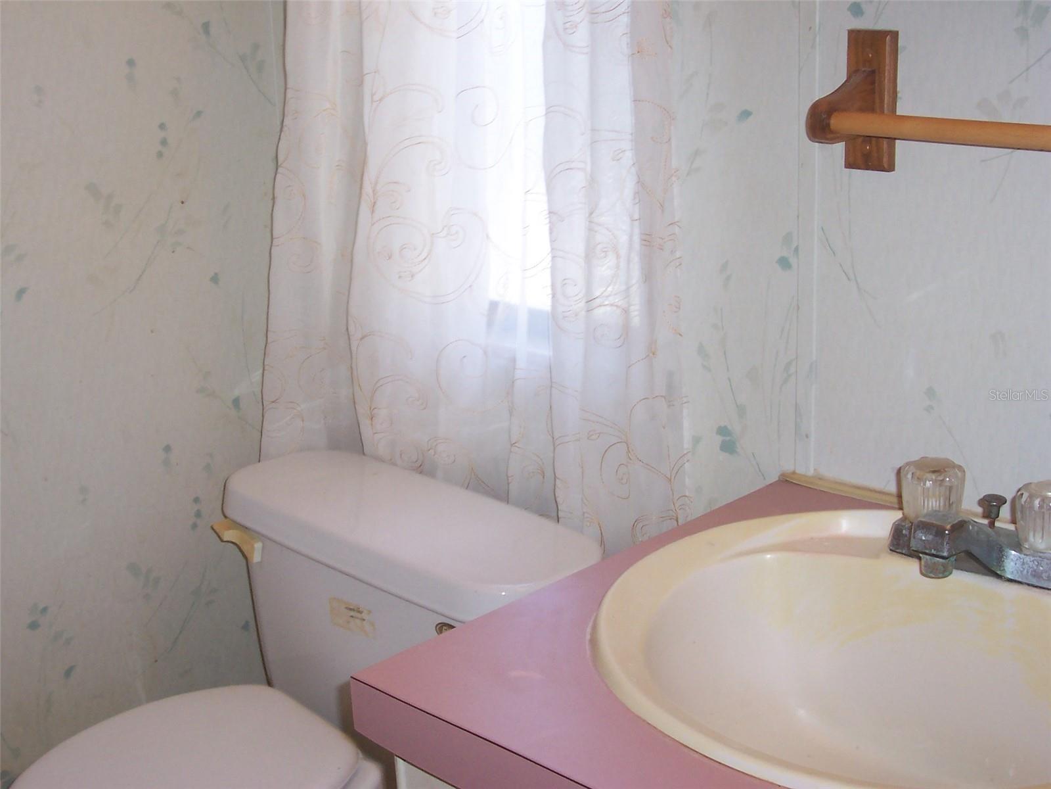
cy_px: 394
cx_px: 526
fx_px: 1397
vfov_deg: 31.5
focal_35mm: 46
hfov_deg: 41.2
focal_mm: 7
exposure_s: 1/60
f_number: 3
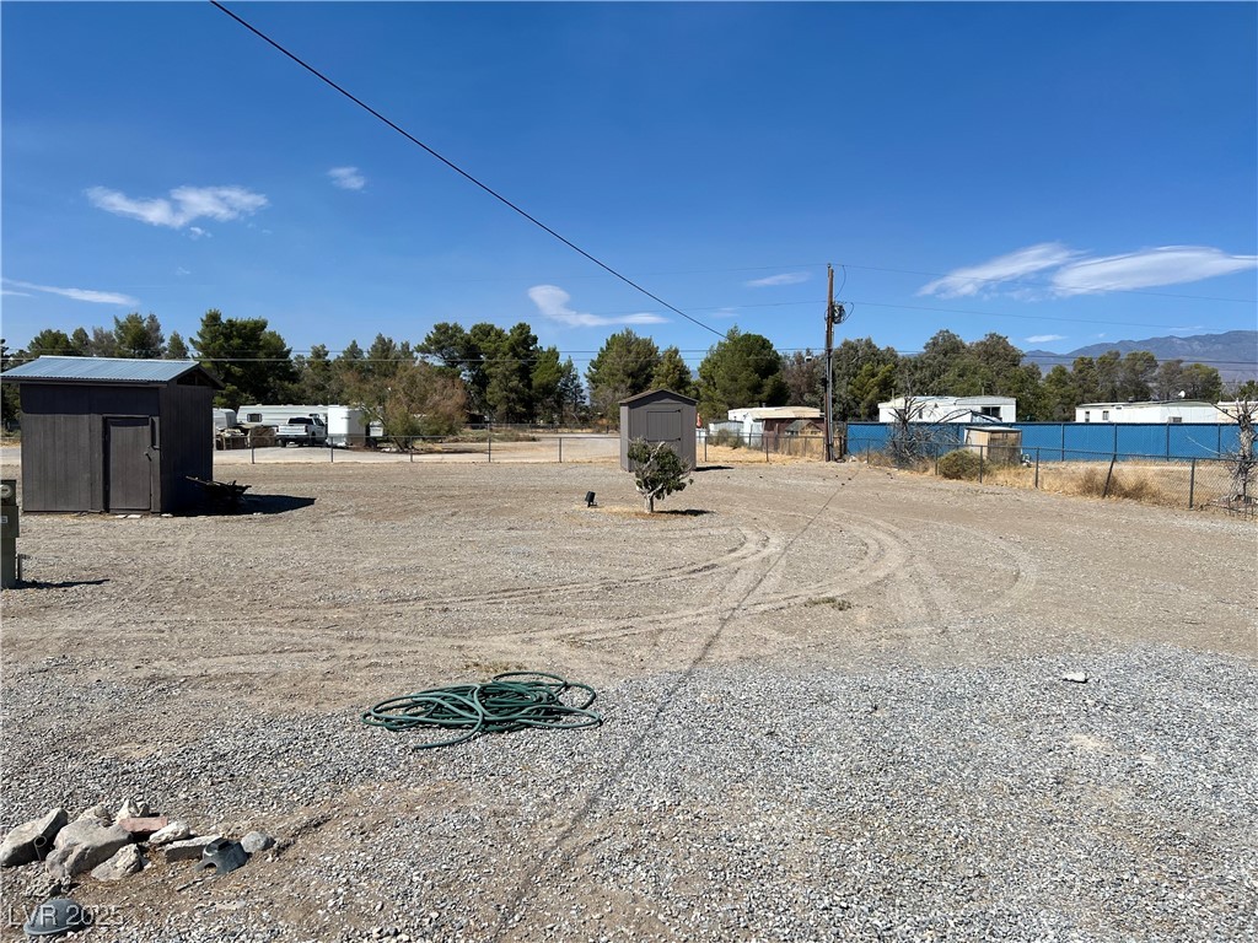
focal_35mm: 26
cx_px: 629
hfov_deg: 67.3
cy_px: 472
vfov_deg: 53.1
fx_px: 945
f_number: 1.5
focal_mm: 5.7
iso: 50
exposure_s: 1/8000
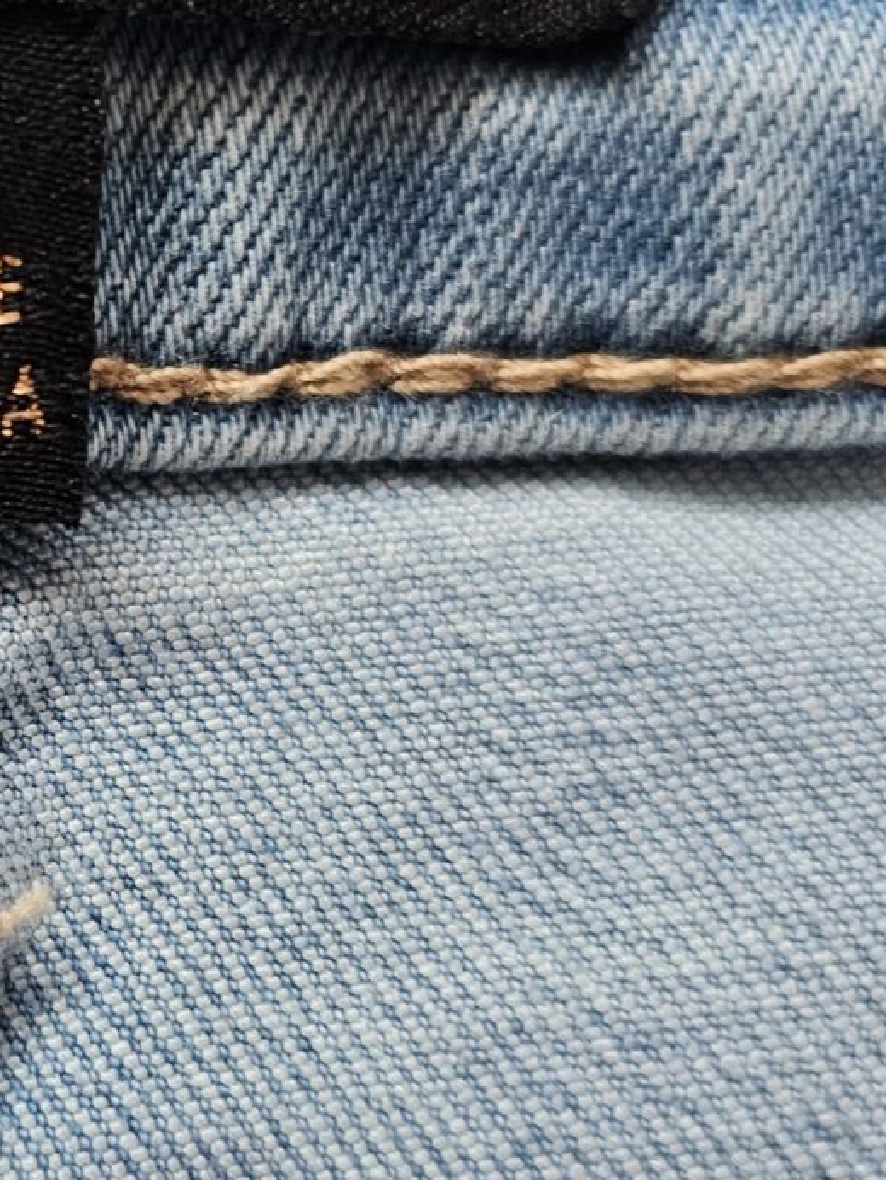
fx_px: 2320
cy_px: 518
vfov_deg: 28.5
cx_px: -210
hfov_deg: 20.1
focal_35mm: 68
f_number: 1.7
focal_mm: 6.3
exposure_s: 1/34.6
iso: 250
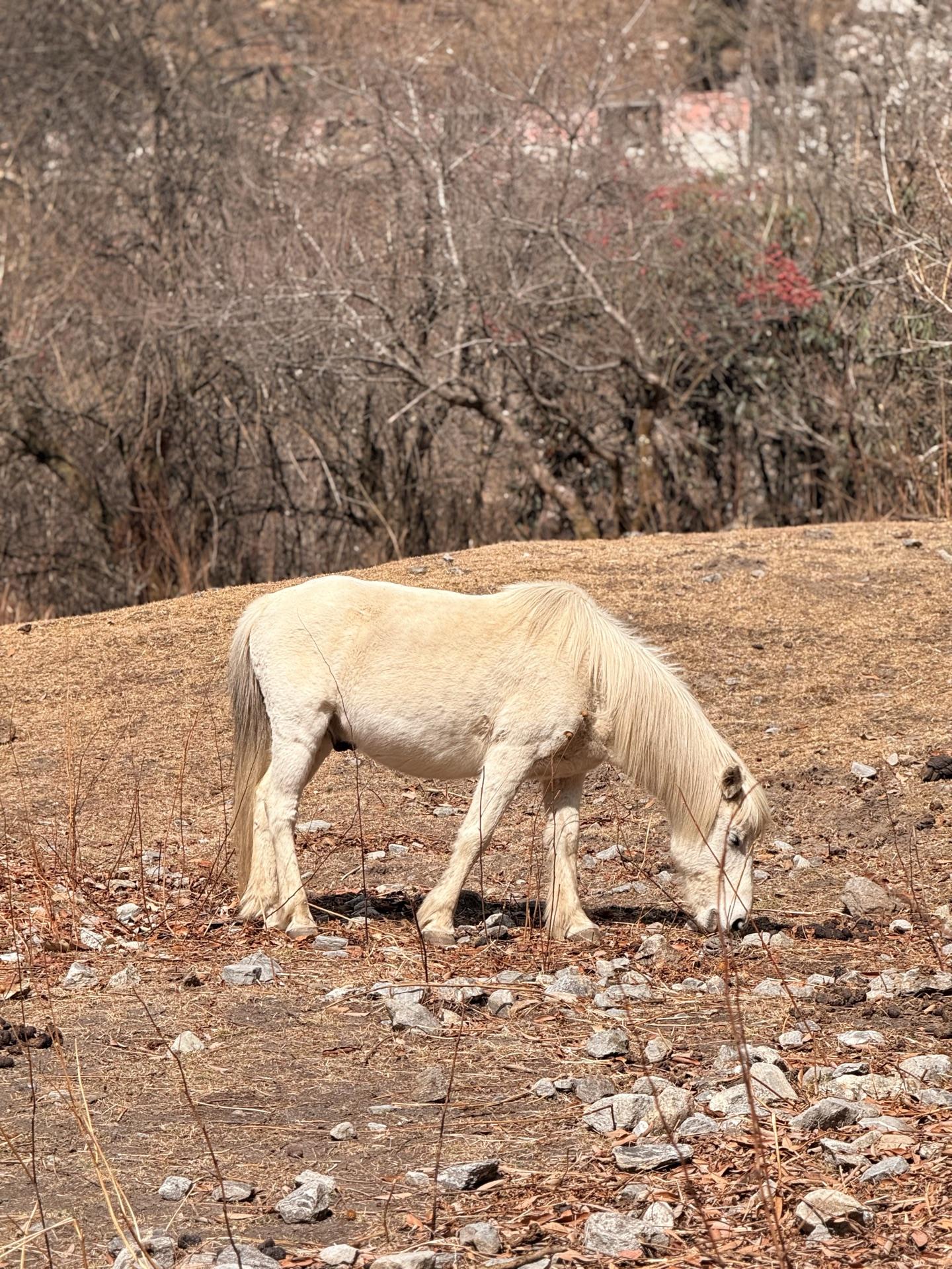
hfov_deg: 12.3
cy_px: 634
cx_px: 476
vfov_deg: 16.4
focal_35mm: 120
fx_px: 4400
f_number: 2.8
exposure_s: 1/1613
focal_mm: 15.66
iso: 64
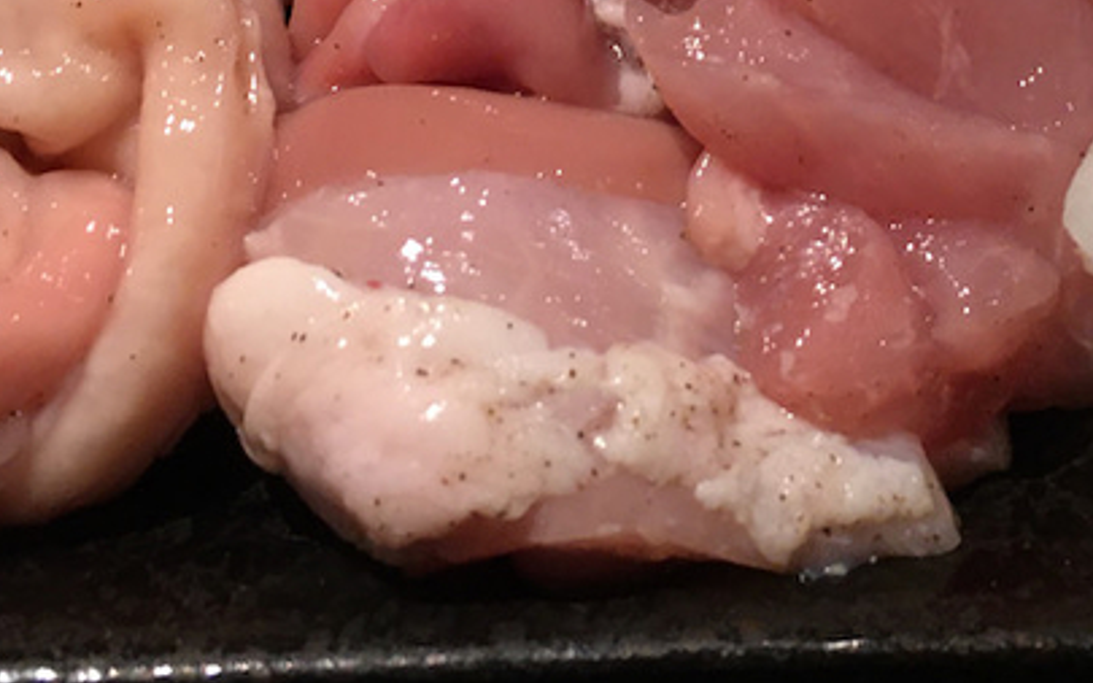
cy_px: -197
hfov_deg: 22.5
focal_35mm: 91
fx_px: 2710
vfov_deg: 13.8
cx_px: 853
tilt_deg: -48.0
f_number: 2.2
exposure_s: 1/33
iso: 125
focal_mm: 4.15
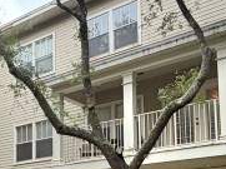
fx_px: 404
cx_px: -29
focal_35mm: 62
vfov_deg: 22.1
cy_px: 192
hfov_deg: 28.2
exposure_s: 1/121
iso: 125
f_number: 2.2
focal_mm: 2.22
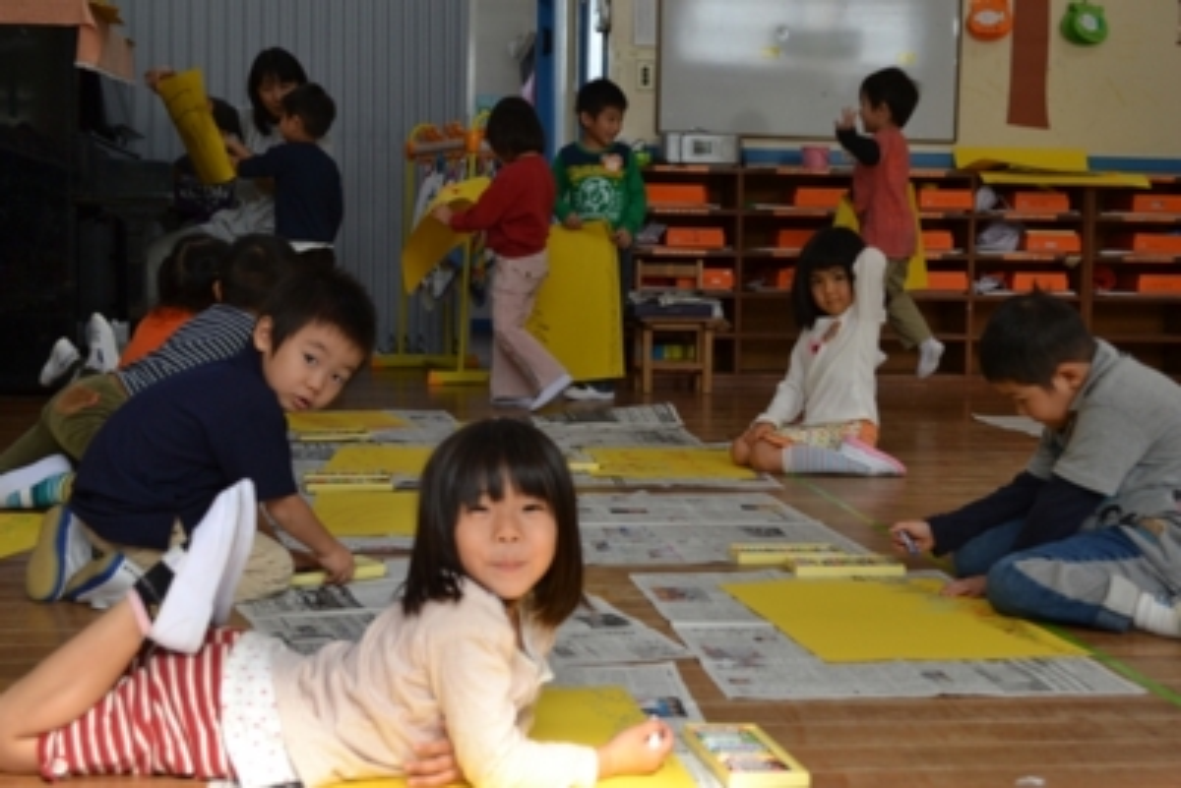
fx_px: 1723
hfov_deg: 37.8
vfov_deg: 25.8
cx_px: 590
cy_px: 394
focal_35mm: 52
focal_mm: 35
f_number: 5.6
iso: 320
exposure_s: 1/125
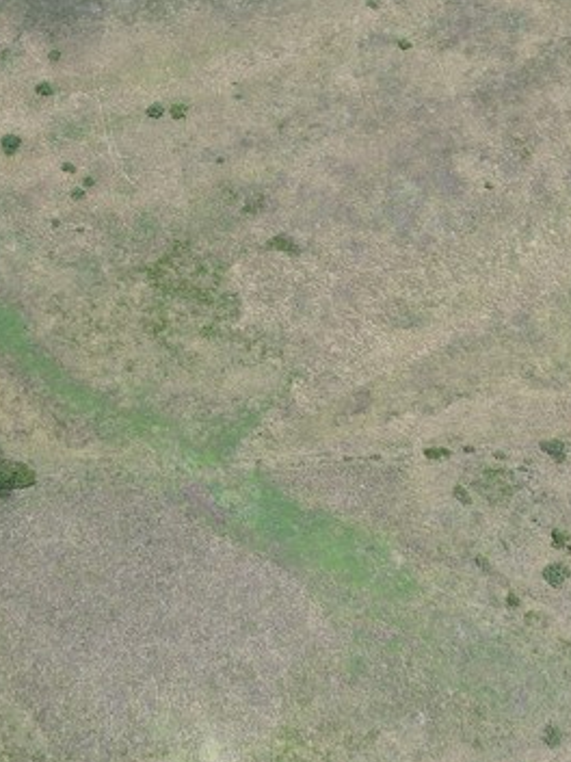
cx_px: 74
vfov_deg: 22.7
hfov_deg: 17.6
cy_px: 19
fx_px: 1825
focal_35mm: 83
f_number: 2.8
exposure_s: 1/1000
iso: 100
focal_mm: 14.45
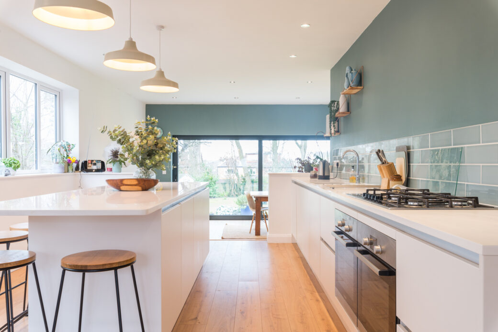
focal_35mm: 30
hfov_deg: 61.9
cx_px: 249
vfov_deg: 43.6
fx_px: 415
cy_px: 166
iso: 400
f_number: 9
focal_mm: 30
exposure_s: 1/6
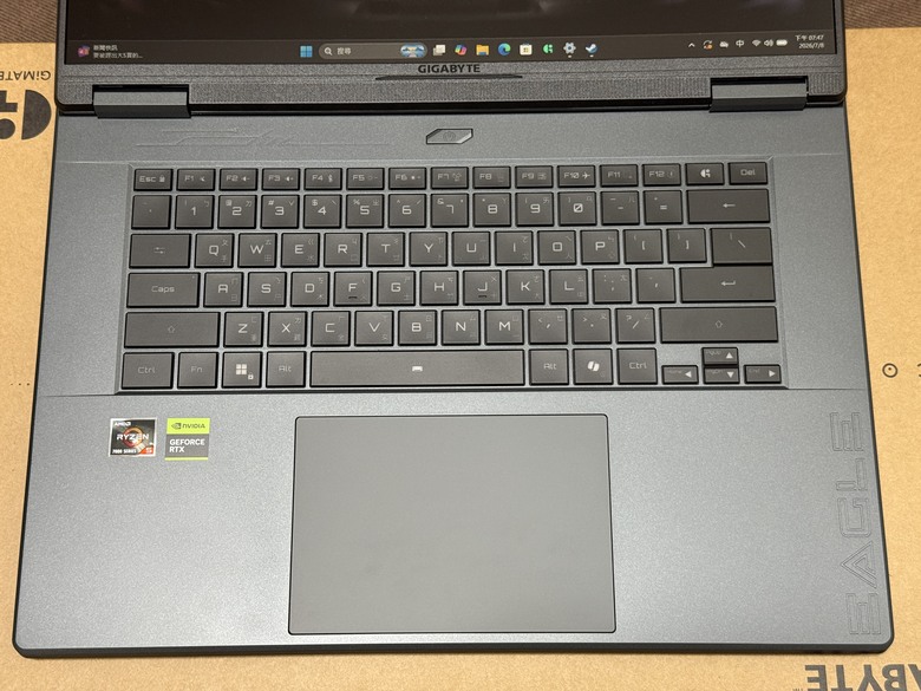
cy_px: 346
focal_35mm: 48
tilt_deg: -81.4
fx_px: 1277
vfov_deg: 30.3
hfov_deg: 39.7
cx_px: 460
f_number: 1.78
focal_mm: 6.76
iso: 200
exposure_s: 1/40
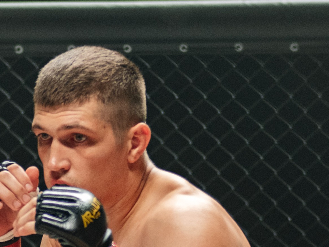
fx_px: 2672
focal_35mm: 281
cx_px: 24
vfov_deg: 5.3
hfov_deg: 7.0
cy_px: 186
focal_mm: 86
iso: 1250
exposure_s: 1/640
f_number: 4
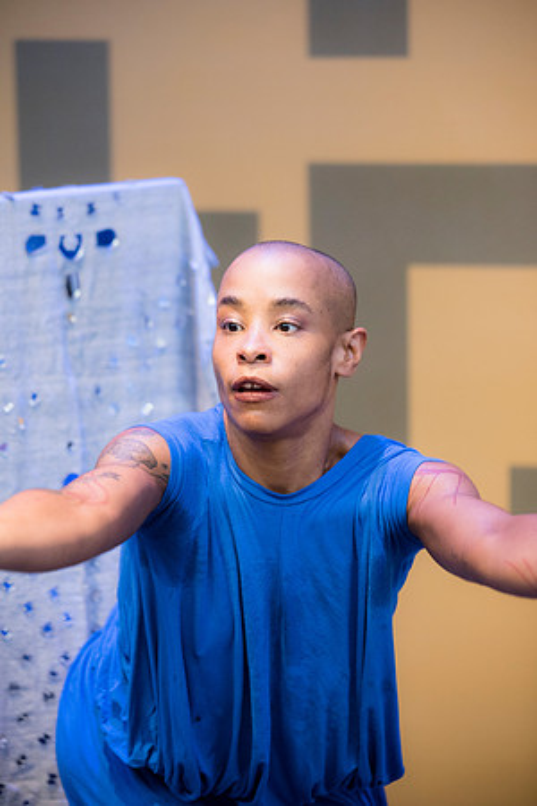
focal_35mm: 116
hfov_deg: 11.8
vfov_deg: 17.6
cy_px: 403
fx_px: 2595
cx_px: 268
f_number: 2.8
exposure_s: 1/125
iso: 1800
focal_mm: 116
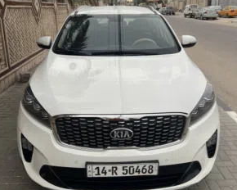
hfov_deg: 51.5
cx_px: 118
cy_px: 68
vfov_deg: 41.8
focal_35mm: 35
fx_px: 245
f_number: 1.5
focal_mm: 5.7
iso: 50
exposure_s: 1/1377
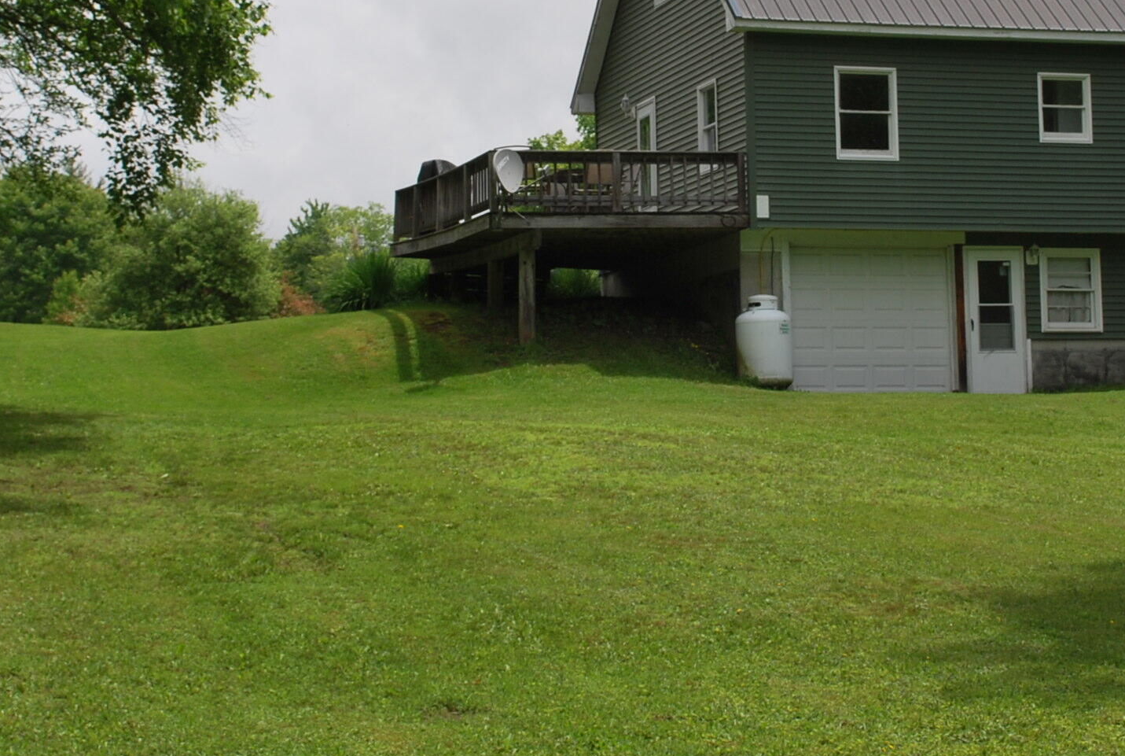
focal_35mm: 88
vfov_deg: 15.5
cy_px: 127
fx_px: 2756
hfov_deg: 23.1
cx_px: 635
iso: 100
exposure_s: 1/200
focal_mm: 29
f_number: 10
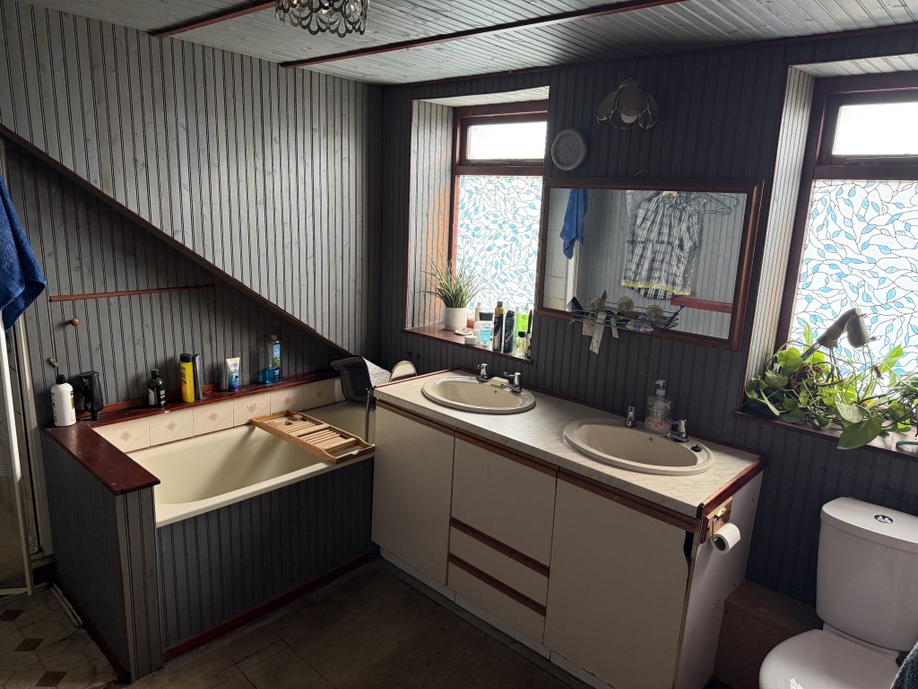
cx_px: 459
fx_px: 636
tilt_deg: -12.9
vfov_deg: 56.8
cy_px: 344
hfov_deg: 71.6
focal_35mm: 24
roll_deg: -2.6
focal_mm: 6.76
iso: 200
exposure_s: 1/81
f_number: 1.78
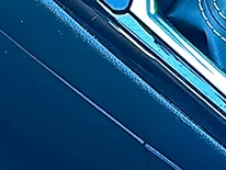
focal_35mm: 163
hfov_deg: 12.0
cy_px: -99
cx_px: 235
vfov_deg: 8.9
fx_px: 1065
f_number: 1.78
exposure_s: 1/40
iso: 160
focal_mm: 6.86
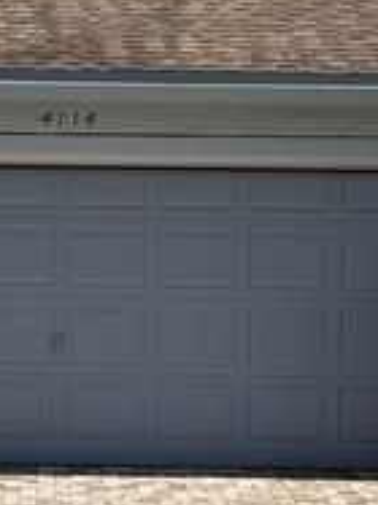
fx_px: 2493
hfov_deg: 8.6
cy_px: 217
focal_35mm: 171
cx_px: 40
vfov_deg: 11.6
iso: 80
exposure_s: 1/9901
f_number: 1.78
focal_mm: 6.76
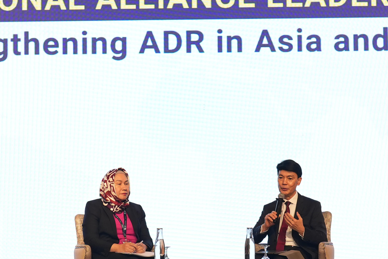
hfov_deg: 11.8
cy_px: 134
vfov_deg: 7.9
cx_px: 192
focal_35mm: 174
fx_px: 1875
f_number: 2.8
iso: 800
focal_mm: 50
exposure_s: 1/200
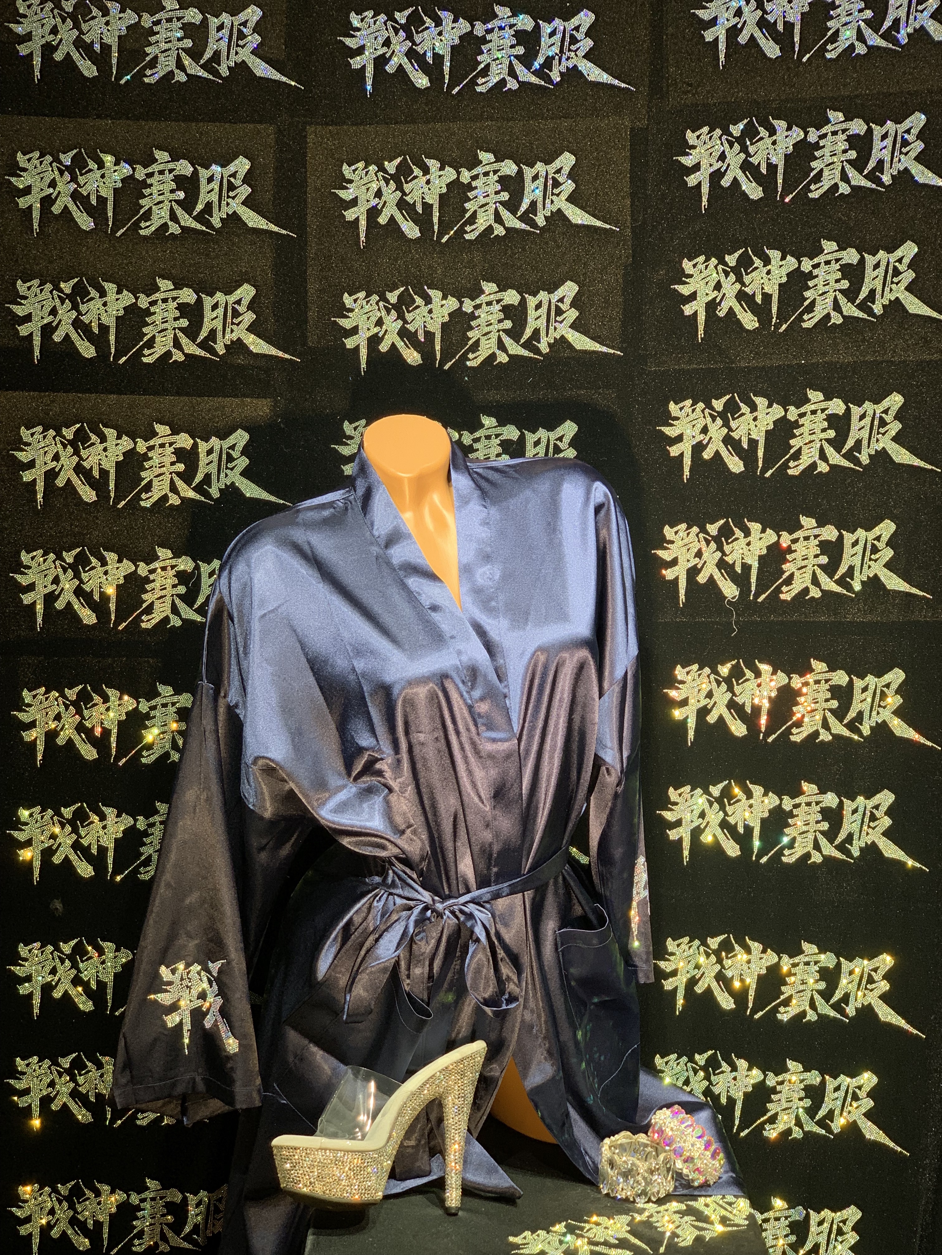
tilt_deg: -5.2
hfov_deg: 28.0
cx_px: 471
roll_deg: -2.9
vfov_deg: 36.8
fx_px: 1887
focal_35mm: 52
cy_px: 628
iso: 64
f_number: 2.4
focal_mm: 6
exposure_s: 1/122
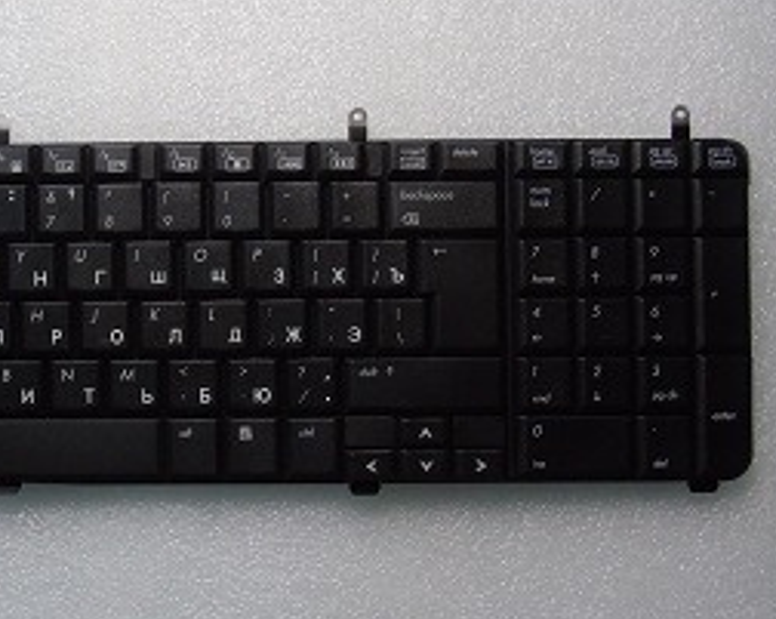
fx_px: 1032
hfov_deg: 40.1
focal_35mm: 45
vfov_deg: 33.3
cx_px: 200
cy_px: 370
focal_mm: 5.2
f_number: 5.7
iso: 400
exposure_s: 1/40
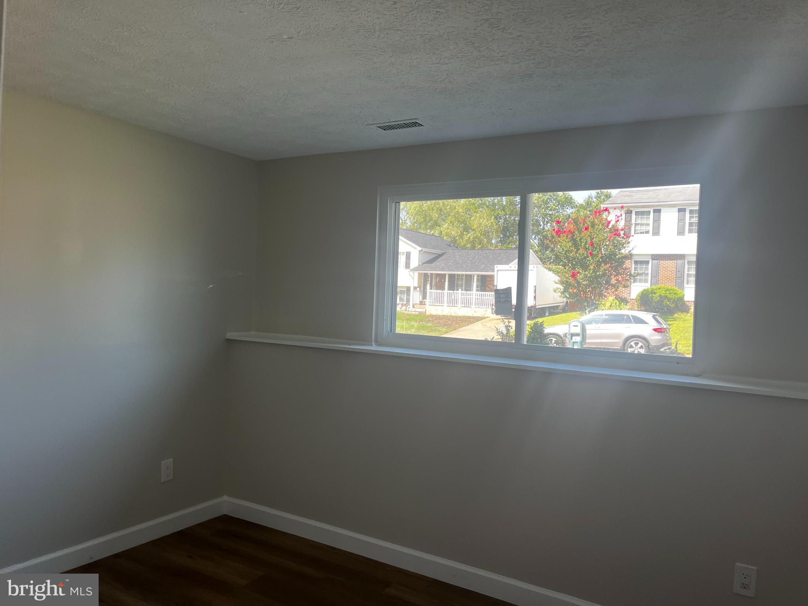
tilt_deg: -0.9
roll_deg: -2.1
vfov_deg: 53.1
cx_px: 404
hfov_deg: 67.3
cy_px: 303
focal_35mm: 26
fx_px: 607
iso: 50
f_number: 1.6
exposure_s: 1/164
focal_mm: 5.1
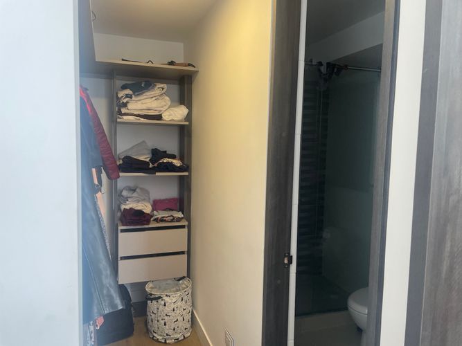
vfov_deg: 53.0
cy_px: 173
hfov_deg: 67.3
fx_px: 347
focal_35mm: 26
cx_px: 231
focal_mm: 4.2
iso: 125
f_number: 1.6
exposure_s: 1/113
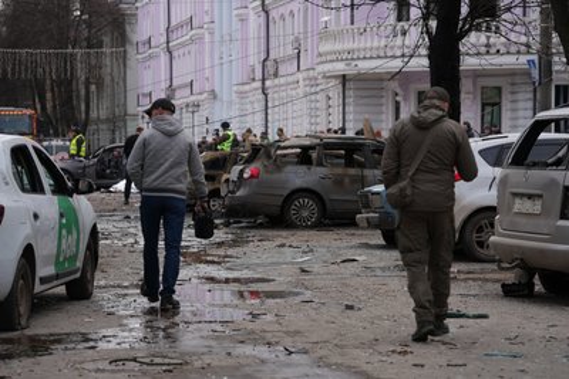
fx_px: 1897
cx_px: 284
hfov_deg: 17.1
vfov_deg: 11.4
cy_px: 190
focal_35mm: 120
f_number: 5
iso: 80
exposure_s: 1/320
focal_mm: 120
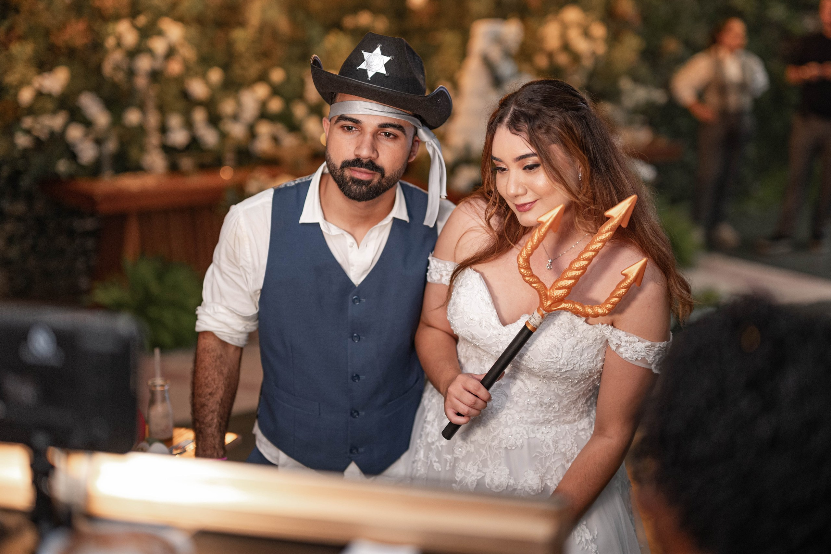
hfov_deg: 35.9
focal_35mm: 55
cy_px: 247
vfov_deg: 24.4
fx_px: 1281
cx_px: 416
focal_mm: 50
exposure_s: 1/250
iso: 1000
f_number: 1.4
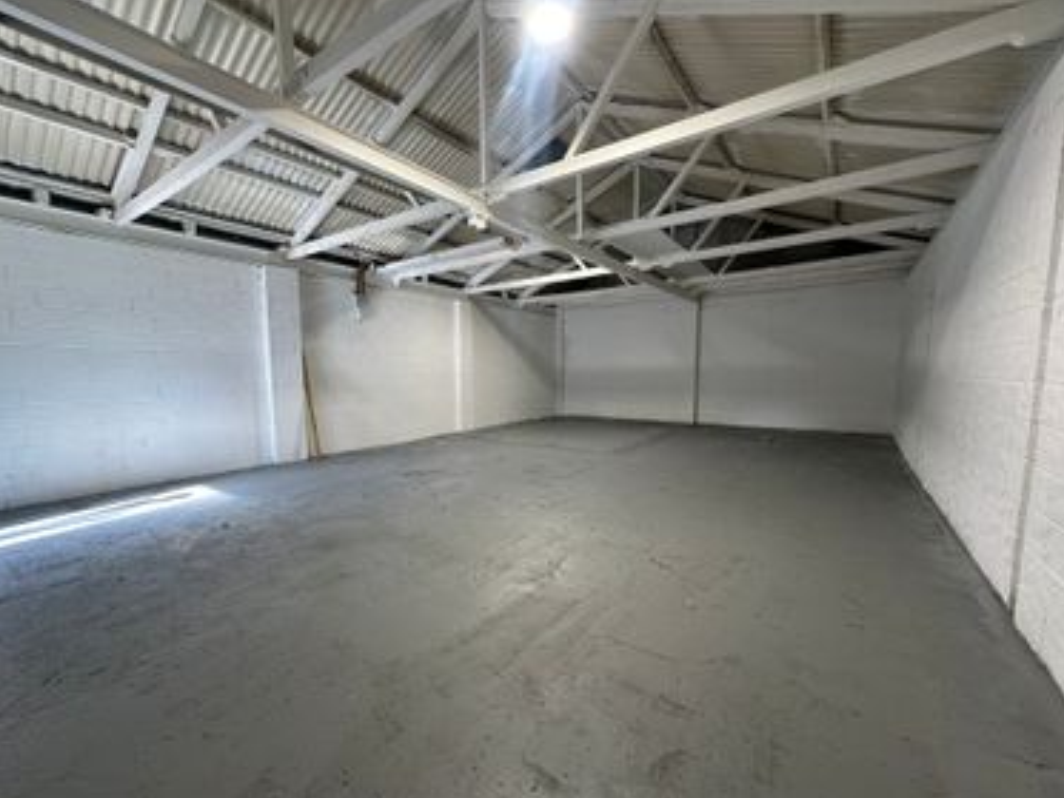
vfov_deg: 81.7
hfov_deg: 98.0
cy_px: 419
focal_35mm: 15
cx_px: 499
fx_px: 461
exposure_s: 1/100
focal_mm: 2.22
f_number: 2.2
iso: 125
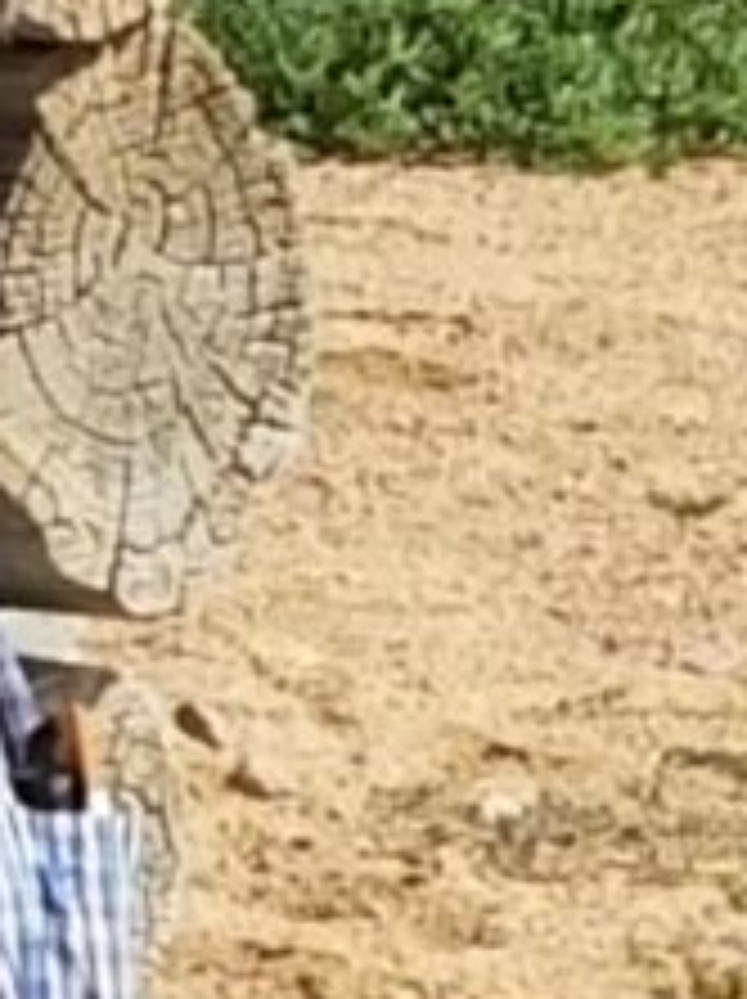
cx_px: -189
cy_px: 1418
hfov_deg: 12.0
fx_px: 3459
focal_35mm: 120
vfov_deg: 15.4
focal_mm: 4.2
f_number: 1.7
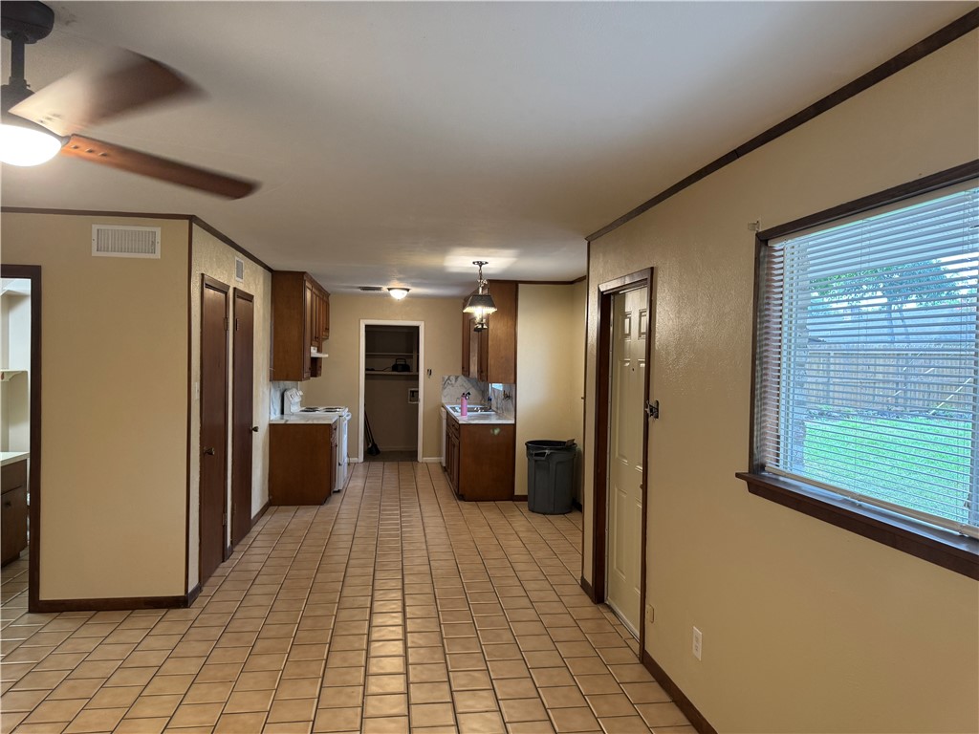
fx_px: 679
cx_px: 490
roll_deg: -1.1
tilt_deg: -1.2
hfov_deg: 71.6
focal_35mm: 24
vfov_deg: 56.8
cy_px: 367
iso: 250
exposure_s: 1/59
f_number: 1.78
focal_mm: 6.76
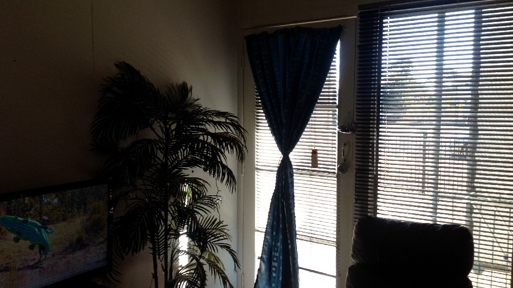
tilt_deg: -4.9
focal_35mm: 39
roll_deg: +0.0
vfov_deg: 30.4
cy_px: 147
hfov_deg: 51.6
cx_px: 261
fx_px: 530
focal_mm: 4.28
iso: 80
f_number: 2.4
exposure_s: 1/120
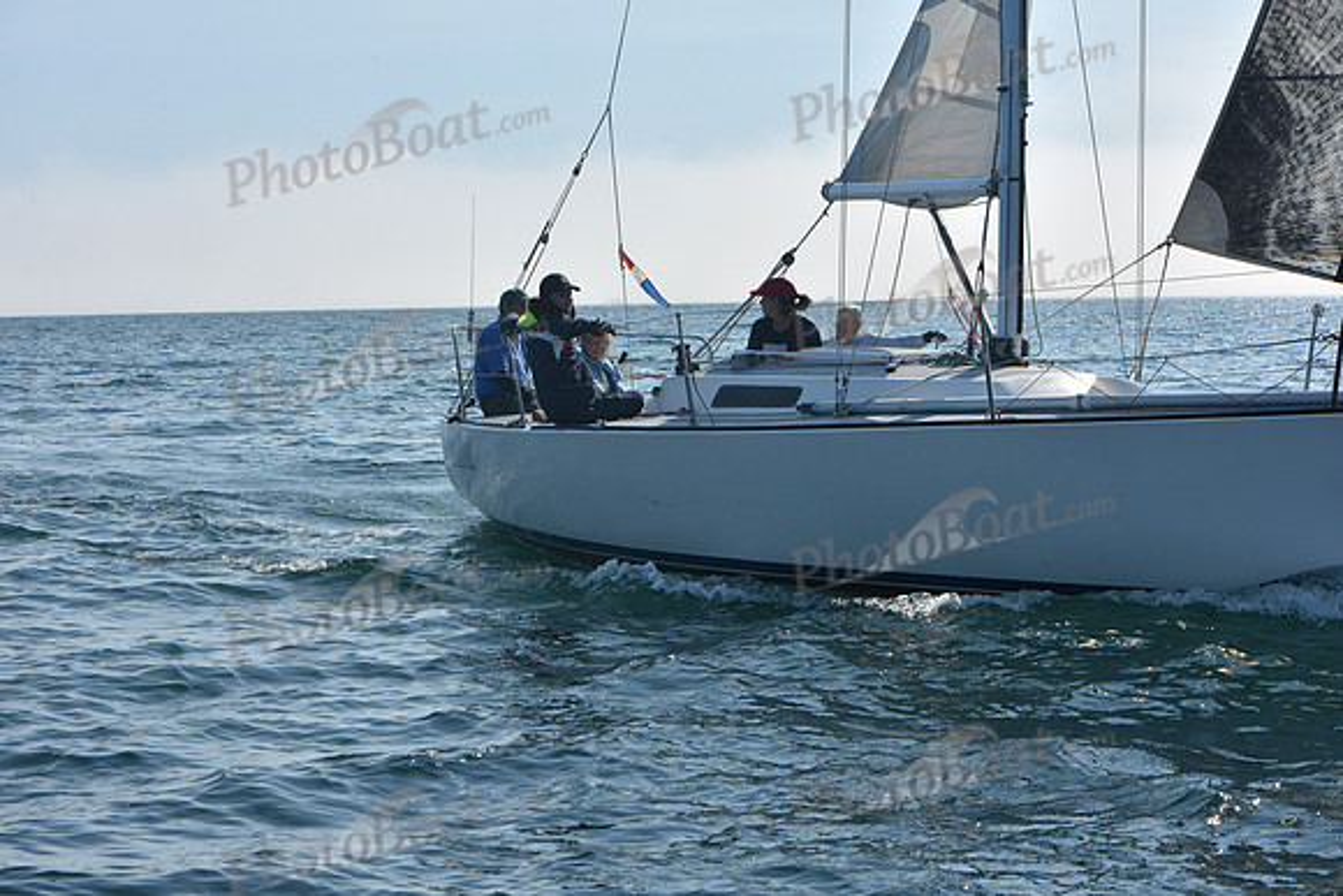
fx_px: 2612
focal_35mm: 70
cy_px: 448
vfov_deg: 19.5
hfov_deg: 28.8
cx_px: 672
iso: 320
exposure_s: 1/1000
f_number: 11
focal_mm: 70
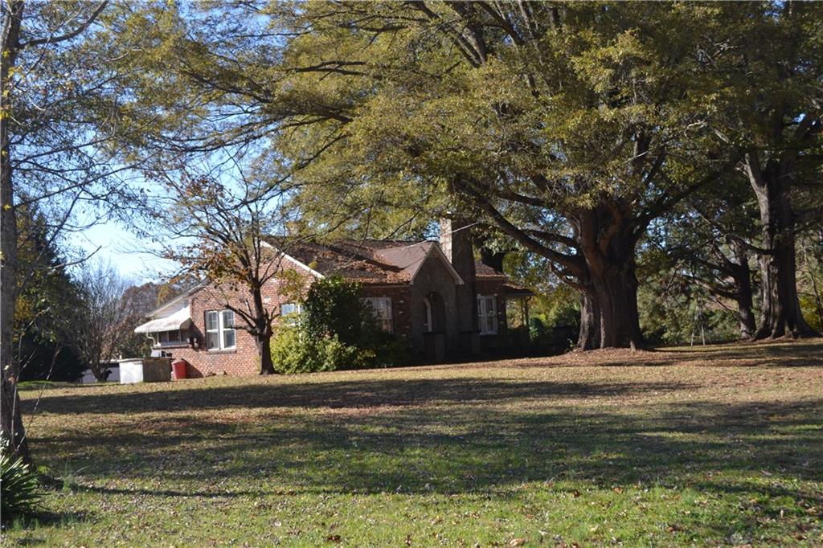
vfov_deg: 25.0
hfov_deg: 36.9
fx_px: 1234
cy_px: 274
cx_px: 412
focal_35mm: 54
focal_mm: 36
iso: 100
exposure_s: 1/200
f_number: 5.6
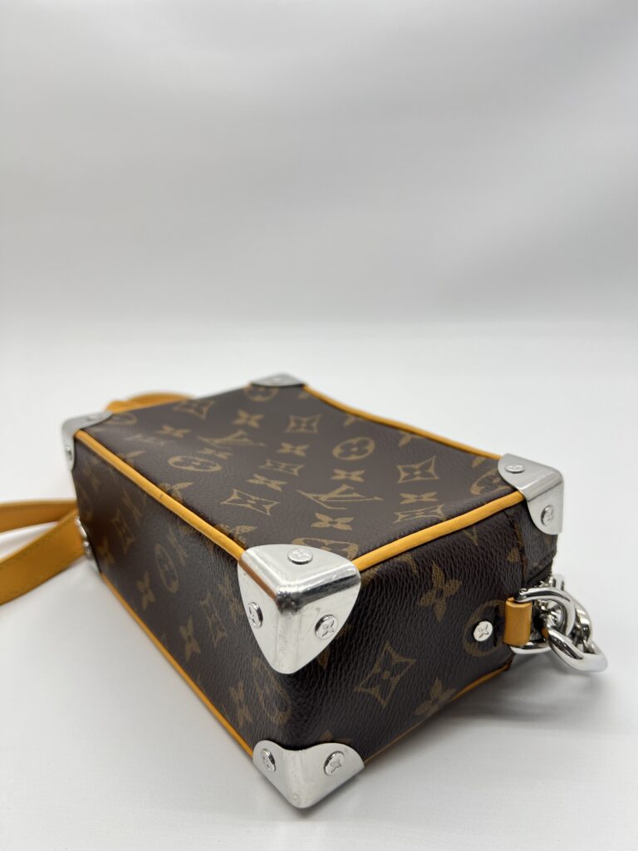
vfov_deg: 67.3
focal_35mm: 26
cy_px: 426
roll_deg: +1.2
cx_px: 319
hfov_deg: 53.1
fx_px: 639
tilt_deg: -18.1
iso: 32
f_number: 1.5
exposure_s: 1/110
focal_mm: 5.7
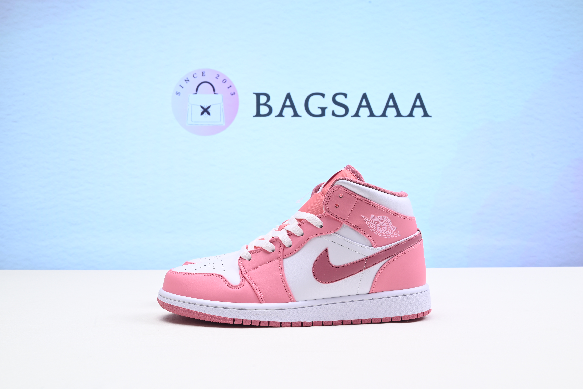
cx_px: 292
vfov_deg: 35.1
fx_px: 616
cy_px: 194
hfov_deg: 50.7
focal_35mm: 38
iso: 100
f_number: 16
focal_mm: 38
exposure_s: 1/2
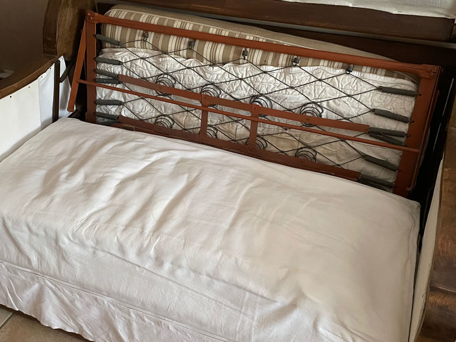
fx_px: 474
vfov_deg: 39.6
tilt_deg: -37.7
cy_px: 150
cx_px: 248
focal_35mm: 36
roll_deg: +1.0
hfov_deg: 51.3
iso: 640
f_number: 1.6
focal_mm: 4.2
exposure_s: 1/35
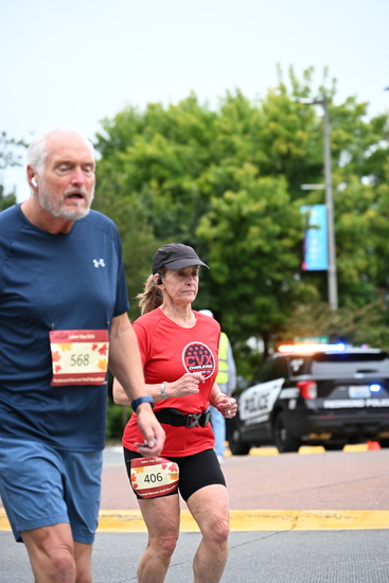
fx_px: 1684
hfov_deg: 13.2
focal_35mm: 104
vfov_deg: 19.6
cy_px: 292
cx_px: 194
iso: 1600
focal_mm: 104
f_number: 4
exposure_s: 1/640
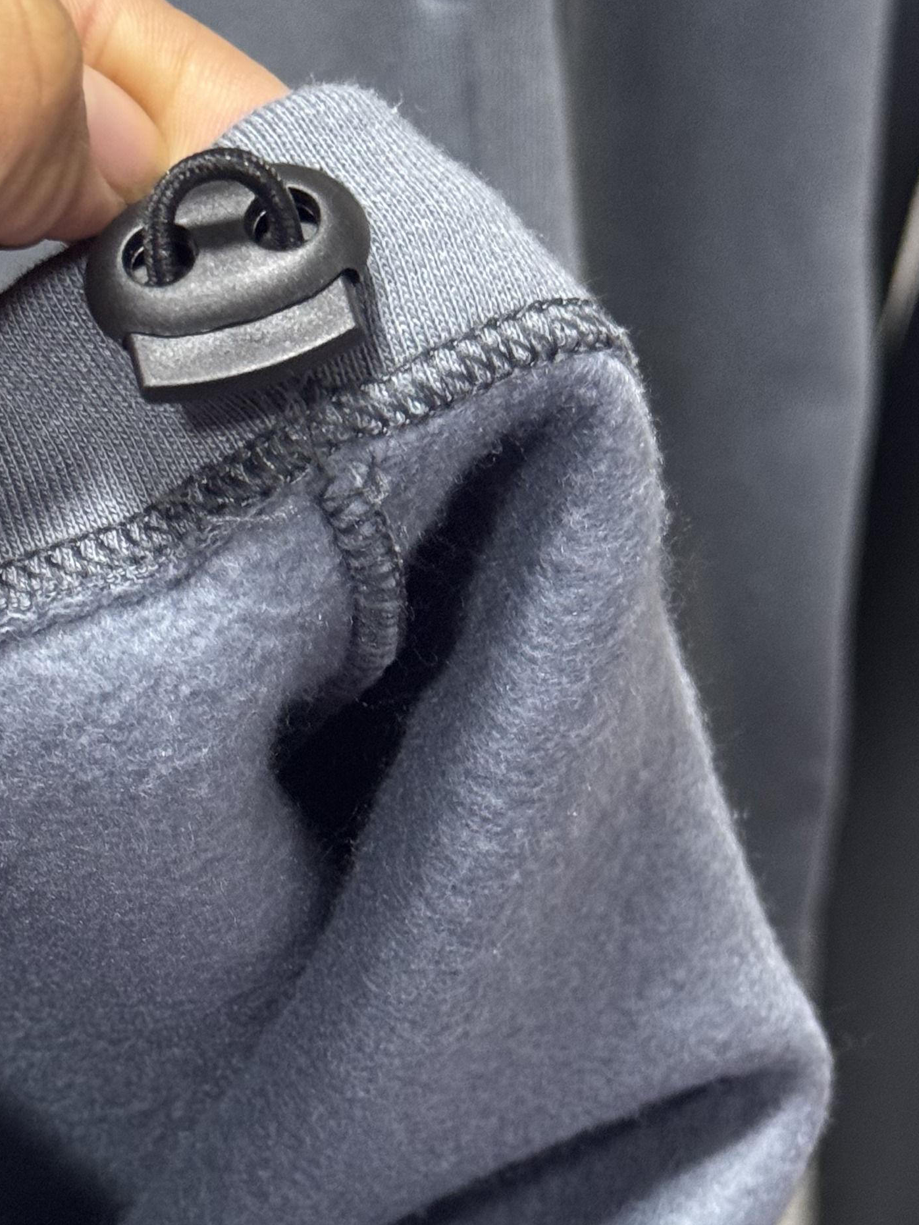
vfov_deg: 18.8
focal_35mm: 104
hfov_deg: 14.2
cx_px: 234
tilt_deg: -46.9
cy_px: 810
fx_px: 3681
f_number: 1.78
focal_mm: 6.76
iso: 250
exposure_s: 1/33
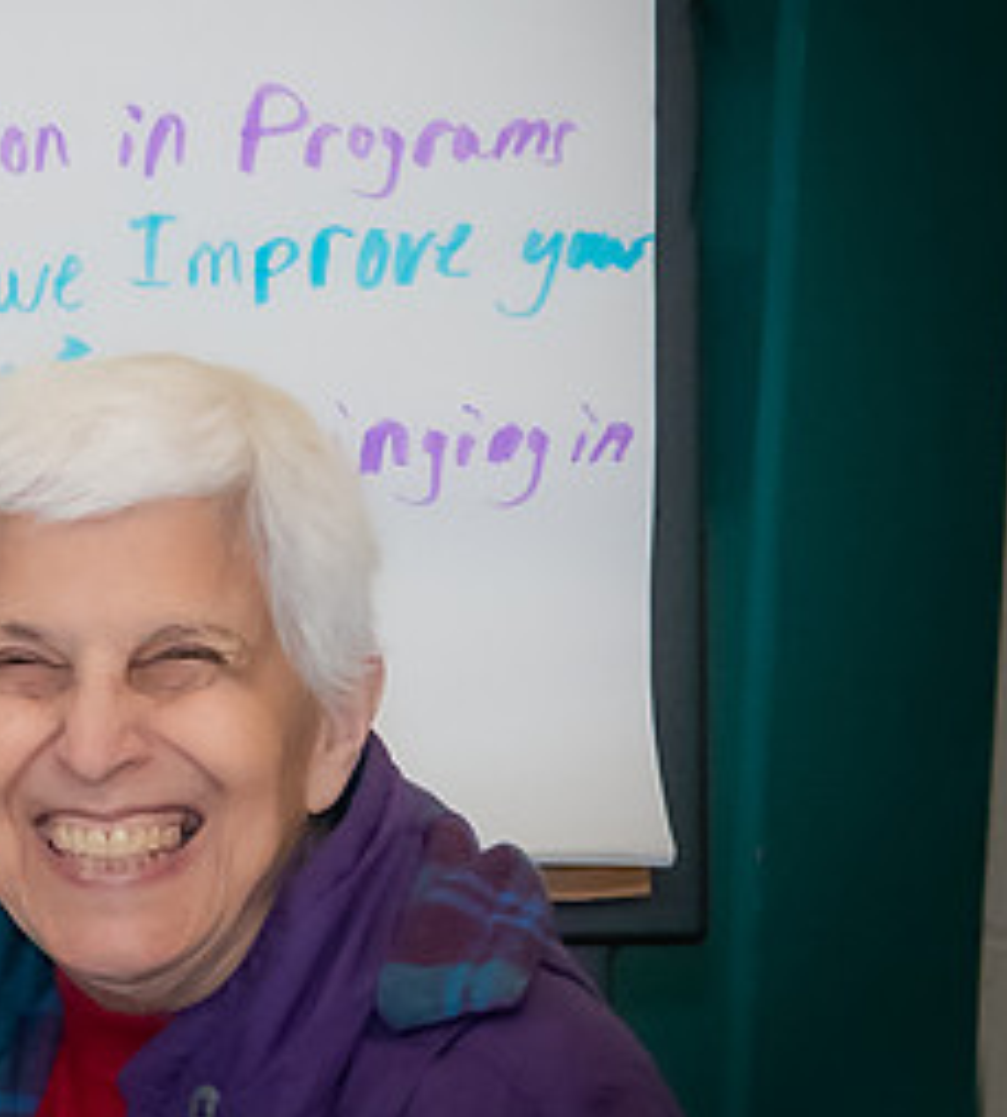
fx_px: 16022
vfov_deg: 4.0
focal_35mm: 461
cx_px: 1102
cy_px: 1084
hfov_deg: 3.6
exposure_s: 1/60
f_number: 8
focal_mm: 70
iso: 640
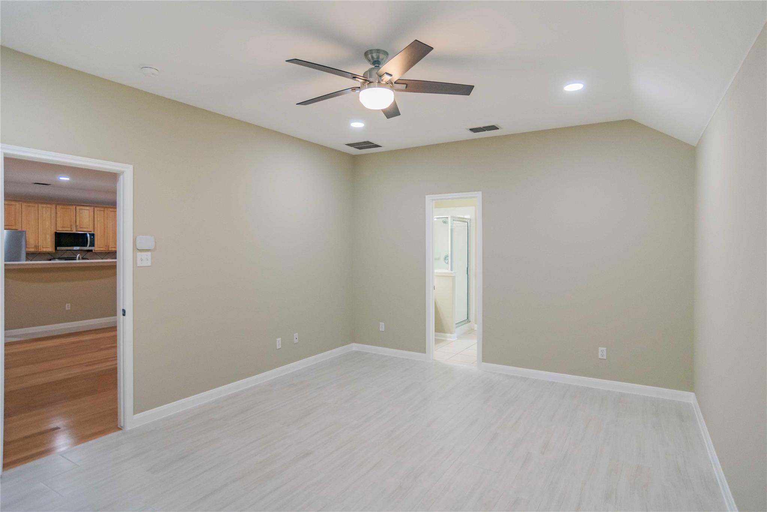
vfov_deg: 67.4
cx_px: 384
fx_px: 383
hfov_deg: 90.0
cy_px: 256
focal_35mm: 18
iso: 800
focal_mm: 12
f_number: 4
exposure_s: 1/200
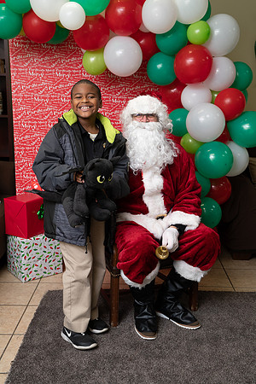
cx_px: 128
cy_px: 192
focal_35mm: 43
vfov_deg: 45.4
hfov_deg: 31.2
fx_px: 459
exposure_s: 1/80
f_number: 5
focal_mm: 43
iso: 400
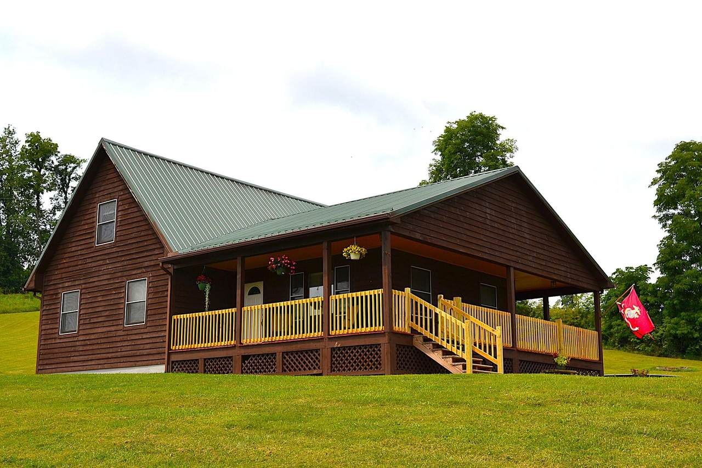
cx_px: 351
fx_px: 877
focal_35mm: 45
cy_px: 234
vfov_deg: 29.9
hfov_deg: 43.6
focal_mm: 30
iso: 100
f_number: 9
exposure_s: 1/320
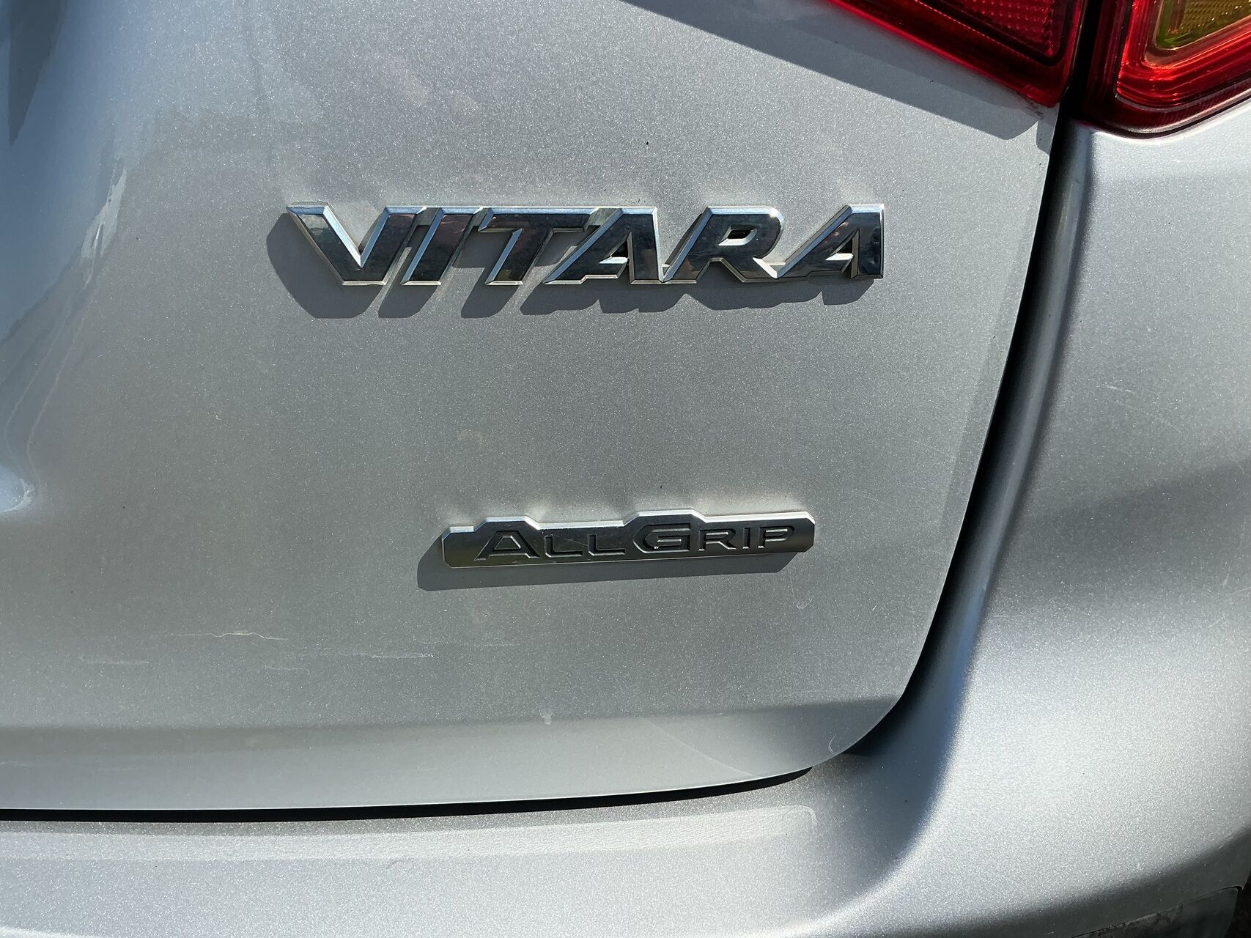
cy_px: 469
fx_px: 1048
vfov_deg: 48.2
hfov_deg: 61.7
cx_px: 626
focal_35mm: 29
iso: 25
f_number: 1.8
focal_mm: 3
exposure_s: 1/1984
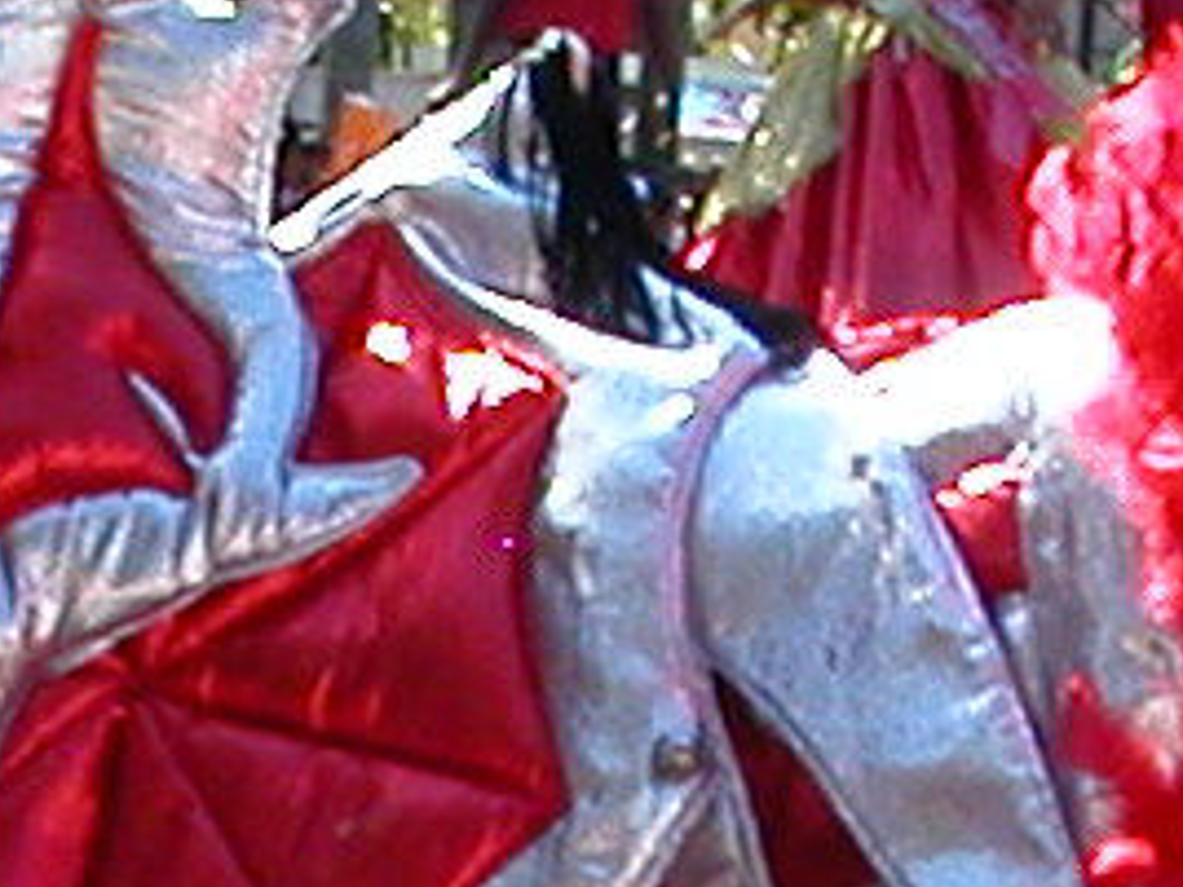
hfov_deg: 8.9
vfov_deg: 6.6
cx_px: 84
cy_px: 1496
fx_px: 7553
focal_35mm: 221
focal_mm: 5.6
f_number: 4.5
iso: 100
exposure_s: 1/187
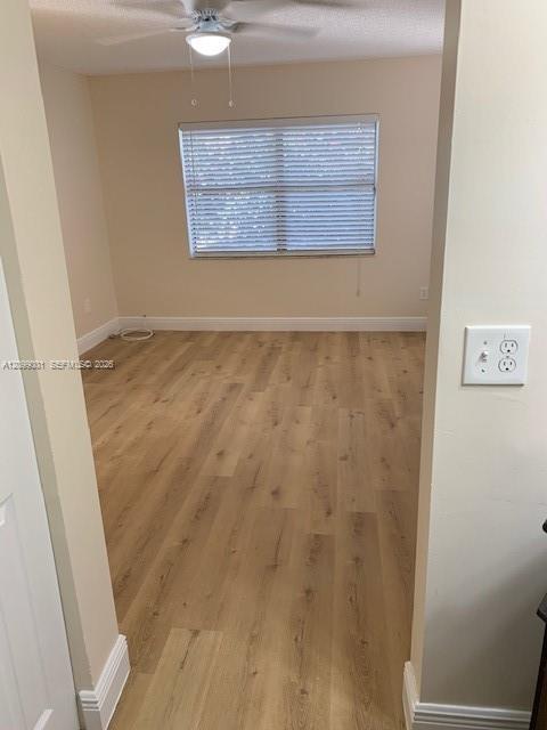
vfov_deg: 67.3
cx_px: 274
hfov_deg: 53.1
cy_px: 365
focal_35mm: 26
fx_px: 548
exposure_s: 1/60
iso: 64
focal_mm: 4.25
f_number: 1.8
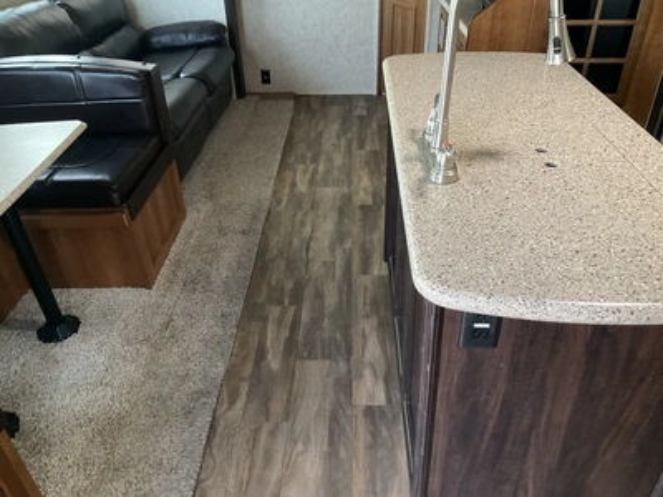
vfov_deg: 48.2
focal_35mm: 29
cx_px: 332
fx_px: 555
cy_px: 248
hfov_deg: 61.7
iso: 320
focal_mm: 3
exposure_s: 1/54
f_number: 1.8
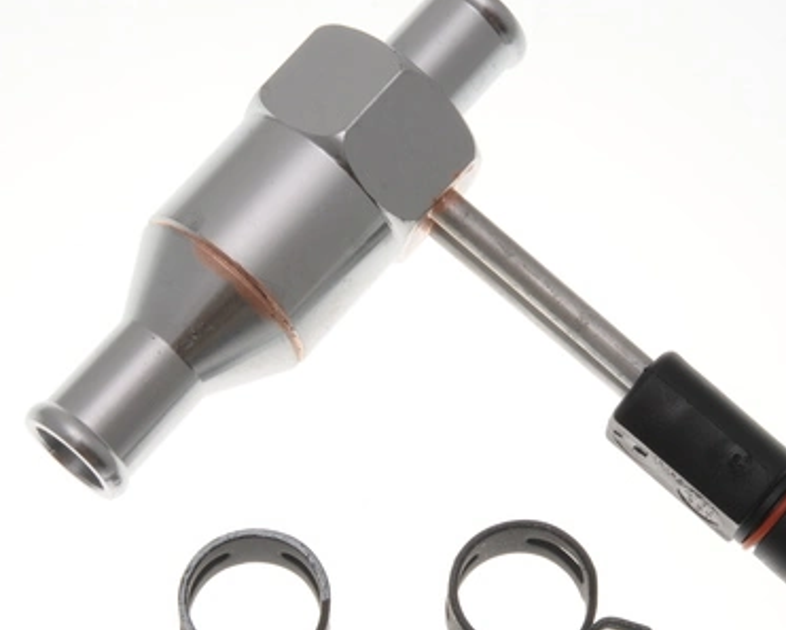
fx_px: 3281
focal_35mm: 141
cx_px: 464
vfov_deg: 11.0
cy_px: 347
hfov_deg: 13.7
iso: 400
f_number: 22
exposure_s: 1/125
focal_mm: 62
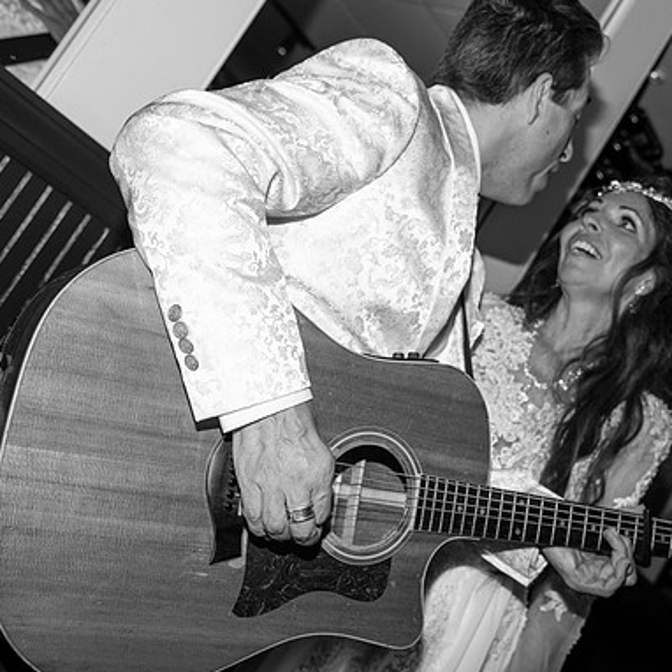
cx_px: 417
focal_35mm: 49
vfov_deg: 34.7
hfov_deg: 34.5
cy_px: 335
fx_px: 1076
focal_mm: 38
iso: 100
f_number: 4.5
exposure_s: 1/200
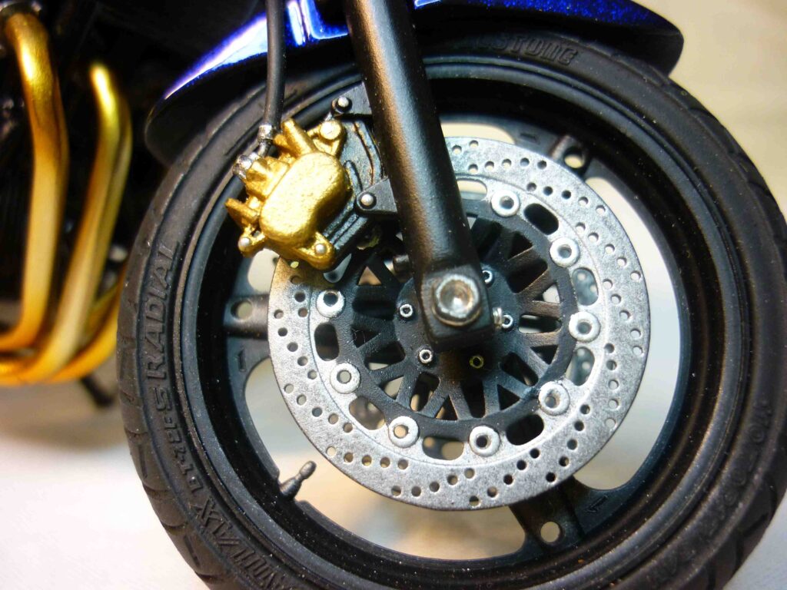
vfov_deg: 42.9
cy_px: 295
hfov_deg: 55.4
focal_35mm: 33
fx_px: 750
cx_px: 394
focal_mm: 5.5
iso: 125
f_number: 2.8
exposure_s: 1/30
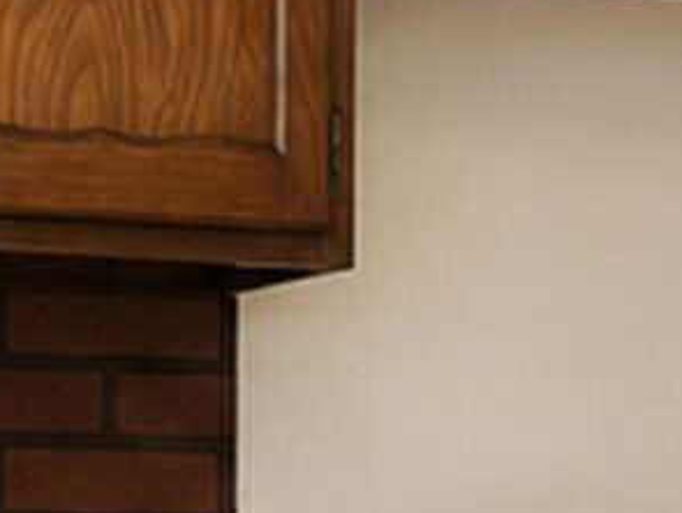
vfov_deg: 11.6
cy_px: 650
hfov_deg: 15.7
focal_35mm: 125
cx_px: 199
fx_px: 2466
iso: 2000
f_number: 8
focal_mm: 10
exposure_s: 1/80
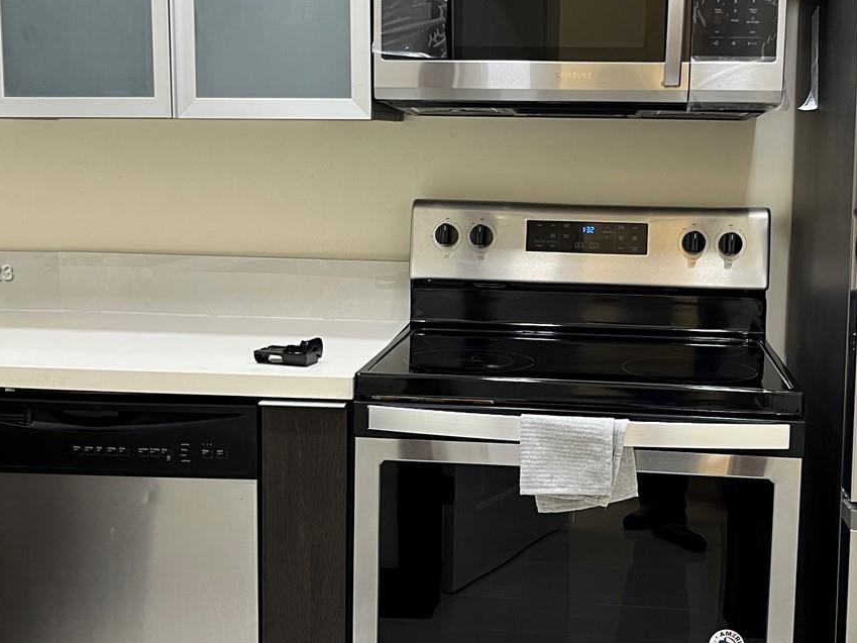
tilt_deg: -7.8
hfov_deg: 38.8
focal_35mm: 49
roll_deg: +0.0
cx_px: 498
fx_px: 1213
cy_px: 275
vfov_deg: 29.6
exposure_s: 1/60
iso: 100
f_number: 1.6
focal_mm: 5.1
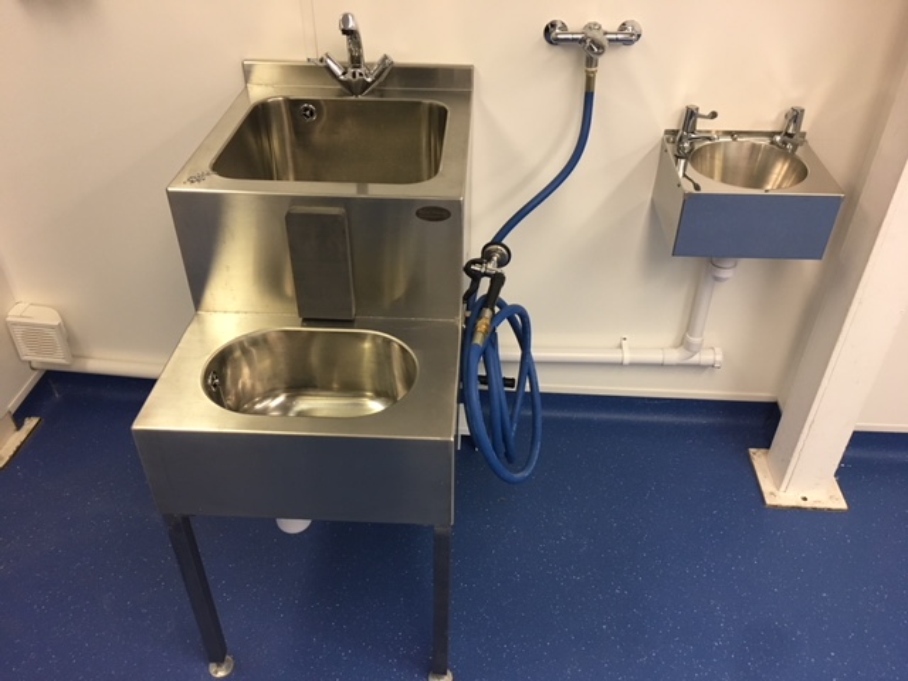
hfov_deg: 61.7
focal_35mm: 29
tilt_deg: -36.5
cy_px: 340
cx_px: 454
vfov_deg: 48.2
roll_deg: -0.5
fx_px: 761
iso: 160
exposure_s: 1/33
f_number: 2.2
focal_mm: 4.15
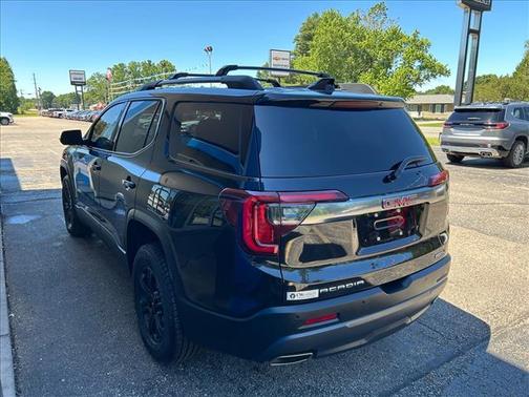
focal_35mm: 26
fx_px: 397
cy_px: 198
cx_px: 264
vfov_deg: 53.1
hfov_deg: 67.3
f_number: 1.5
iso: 50
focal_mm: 5.7
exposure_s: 1/431
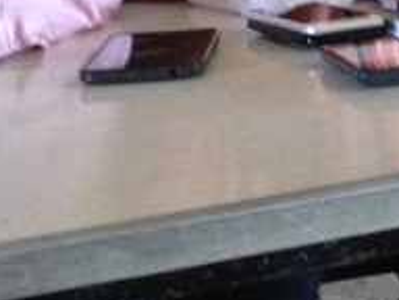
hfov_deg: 13.2
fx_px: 1683
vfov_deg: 9.7
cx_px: 457
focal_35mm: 146
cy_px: -227
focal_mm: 4.28
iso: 250
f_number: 2.4
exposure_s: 1/20
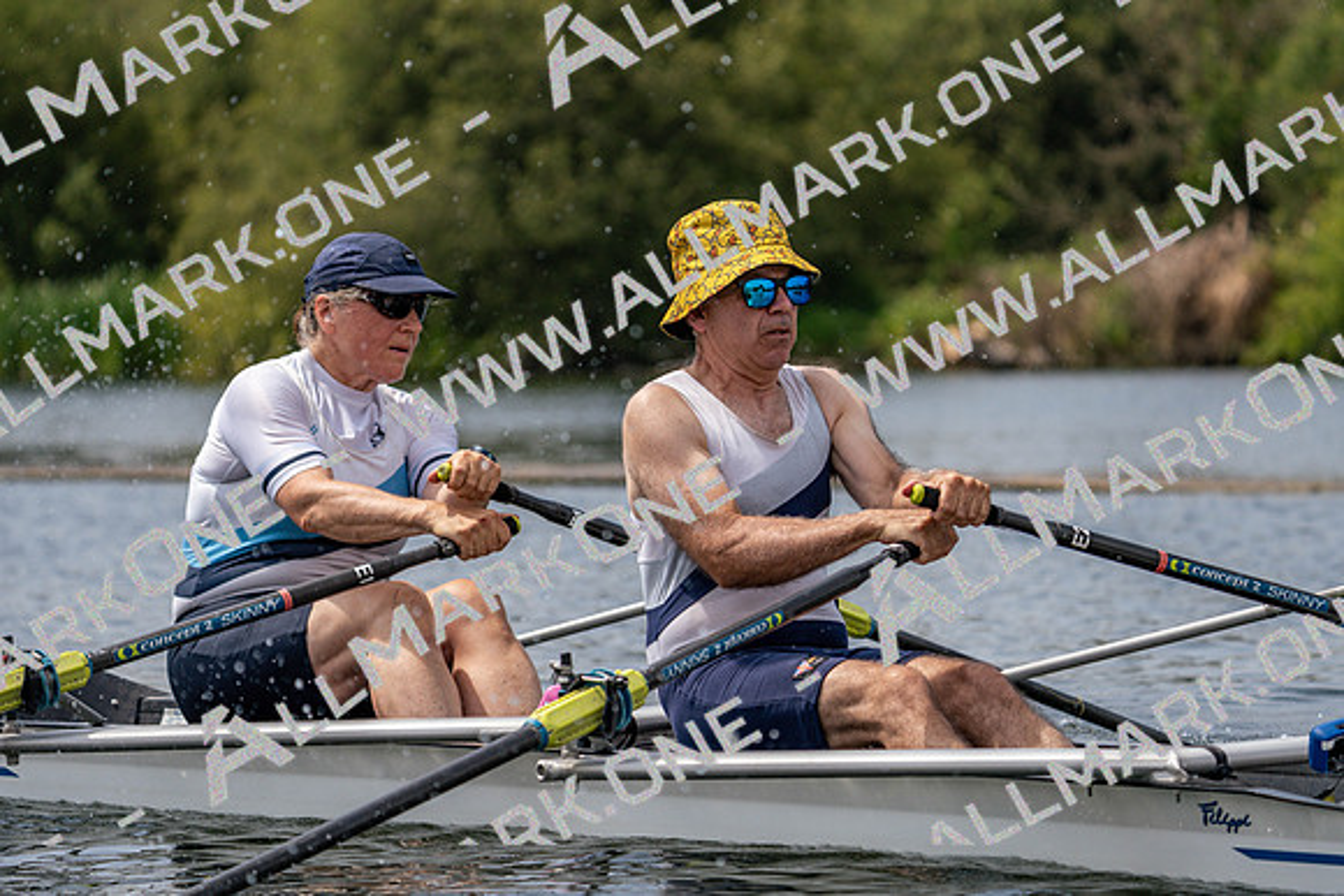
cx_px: 672
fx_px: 7468
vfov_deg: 6.9
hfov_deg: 10.3
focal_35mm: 200
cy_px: 448
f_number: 5.6
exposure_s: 1/1600
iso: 250
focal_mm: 200
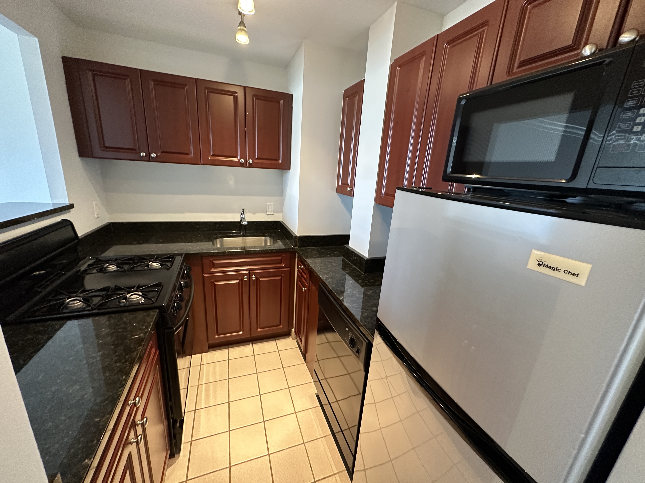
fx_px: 261
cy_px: 242
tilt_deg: -15.9
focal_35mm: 14
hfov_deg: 102.1
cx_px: 322
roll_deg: -3.8
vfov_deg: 85.7
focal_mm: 2.22
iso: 400
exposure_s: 1/60
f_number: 2.2
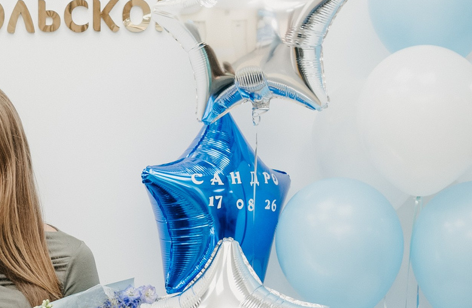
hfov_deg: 17.0
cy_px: 254
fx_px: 1512
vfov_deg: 11.6
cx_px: -78
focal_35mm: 116
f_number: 4
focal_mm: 31
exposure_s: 1/160
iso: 320
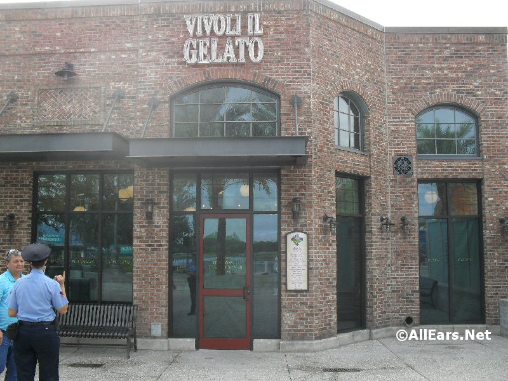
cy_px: 190
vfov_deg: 40.7
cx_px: 254
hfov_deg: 52.6
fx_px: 514
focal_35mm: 35
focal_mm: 6.3
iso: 100
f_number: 3.2
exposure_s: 1/350
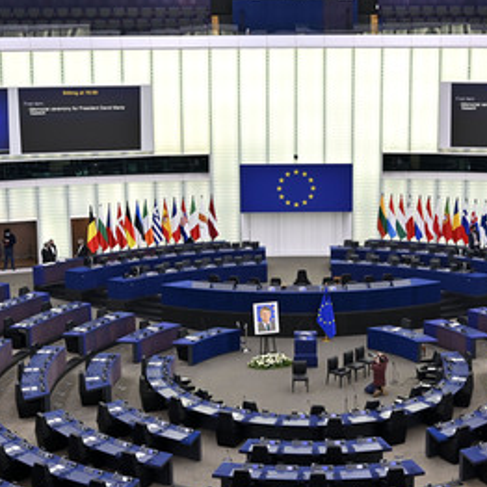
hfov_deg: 28.5
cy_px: 225
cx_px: 295
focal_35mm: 60
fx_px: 955
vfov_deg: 28.6
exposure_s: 1/250
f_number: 4
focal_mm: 41
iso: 1000
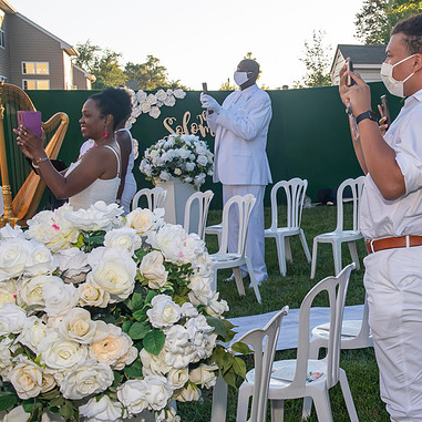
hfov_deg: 27.5
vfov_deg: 28.1
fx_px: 841
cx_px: 352
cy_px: 196
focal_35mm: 61
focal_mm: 26
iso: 400
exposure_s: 1/250
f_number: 9
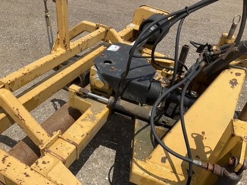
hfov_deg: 61.7
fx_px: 207
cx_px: 124
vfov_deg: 48.2
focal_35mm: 29
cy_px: 92
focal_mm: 3
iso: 25
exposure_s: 1/2058
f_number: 1.8
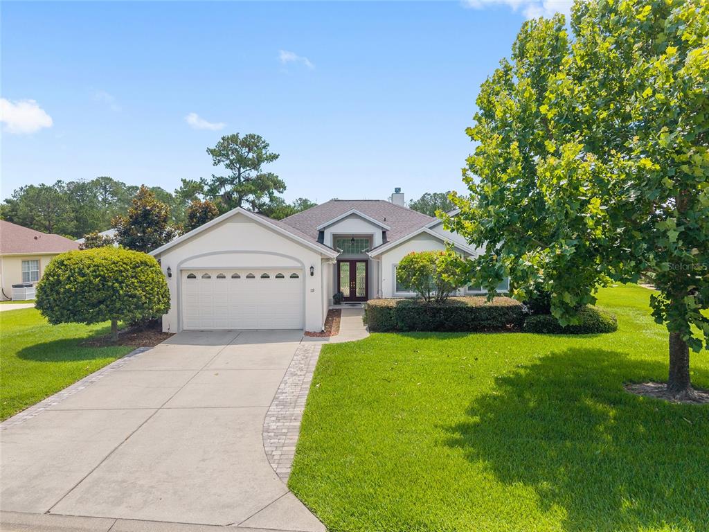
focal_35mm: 24
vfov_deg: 56.8
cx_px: 354
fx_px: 492
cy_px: 266
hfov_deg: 71.6
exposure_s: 1/3000
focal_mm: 8.67
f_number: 1.8
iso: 200
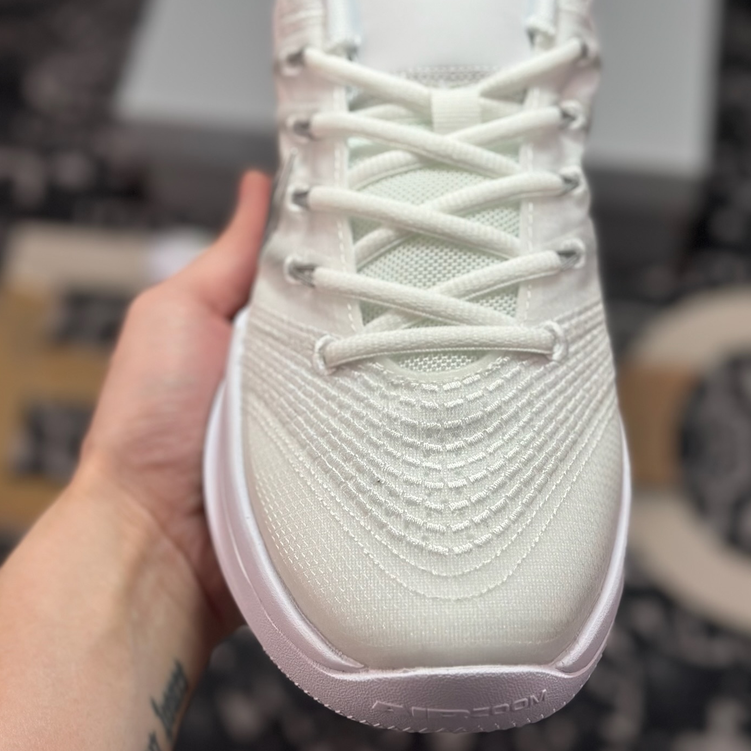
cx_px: 417
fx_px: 1546
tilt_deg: -57.3
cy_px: 273
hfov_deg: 27.3
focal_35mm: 63
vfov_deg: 27.2
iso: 80
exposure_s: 1/2252
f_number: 1.78
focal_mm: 6.86
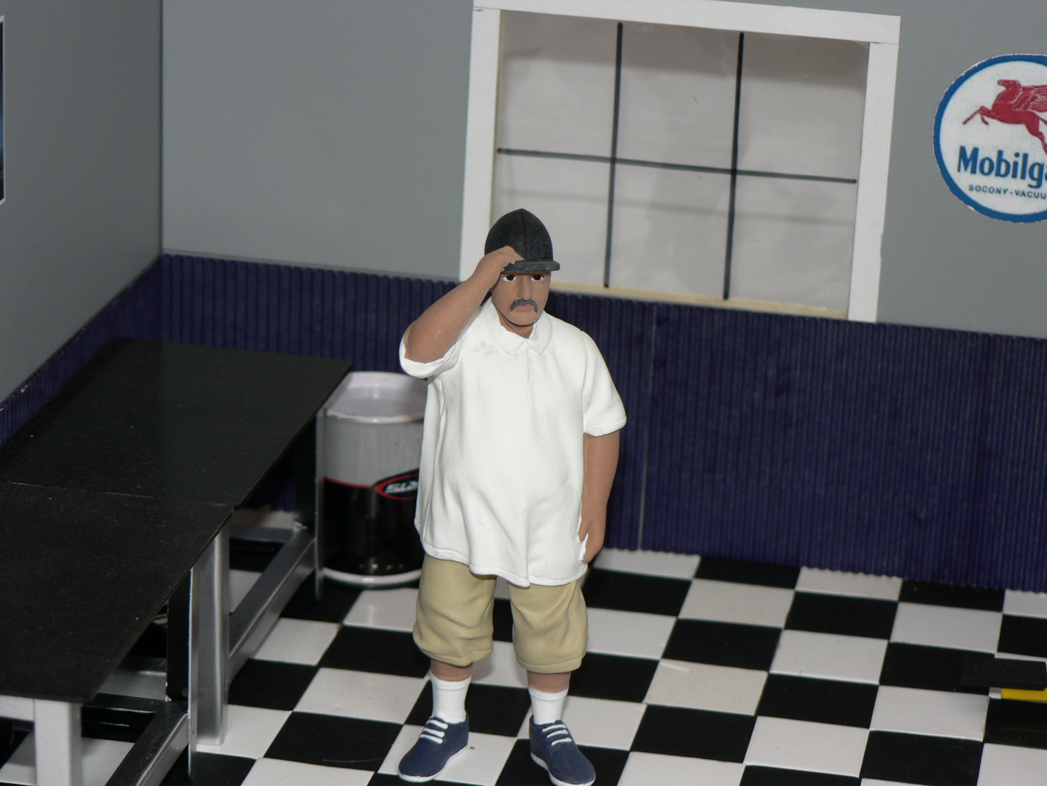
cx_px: 524
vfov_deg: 13.6
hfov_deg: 18.0
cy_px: 393
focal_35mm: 109
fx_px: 3297
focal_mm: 18.2
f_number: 3.2
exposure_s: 1/60
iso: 80
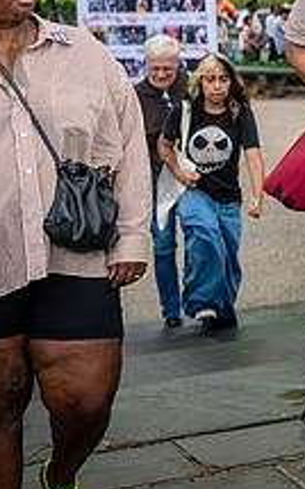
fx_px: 1826
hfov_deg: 8.8
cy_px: -6
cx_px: 678
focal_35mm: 137
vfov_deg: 15.0
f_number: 3.5
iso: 1000
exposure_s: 1/250
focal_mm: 38
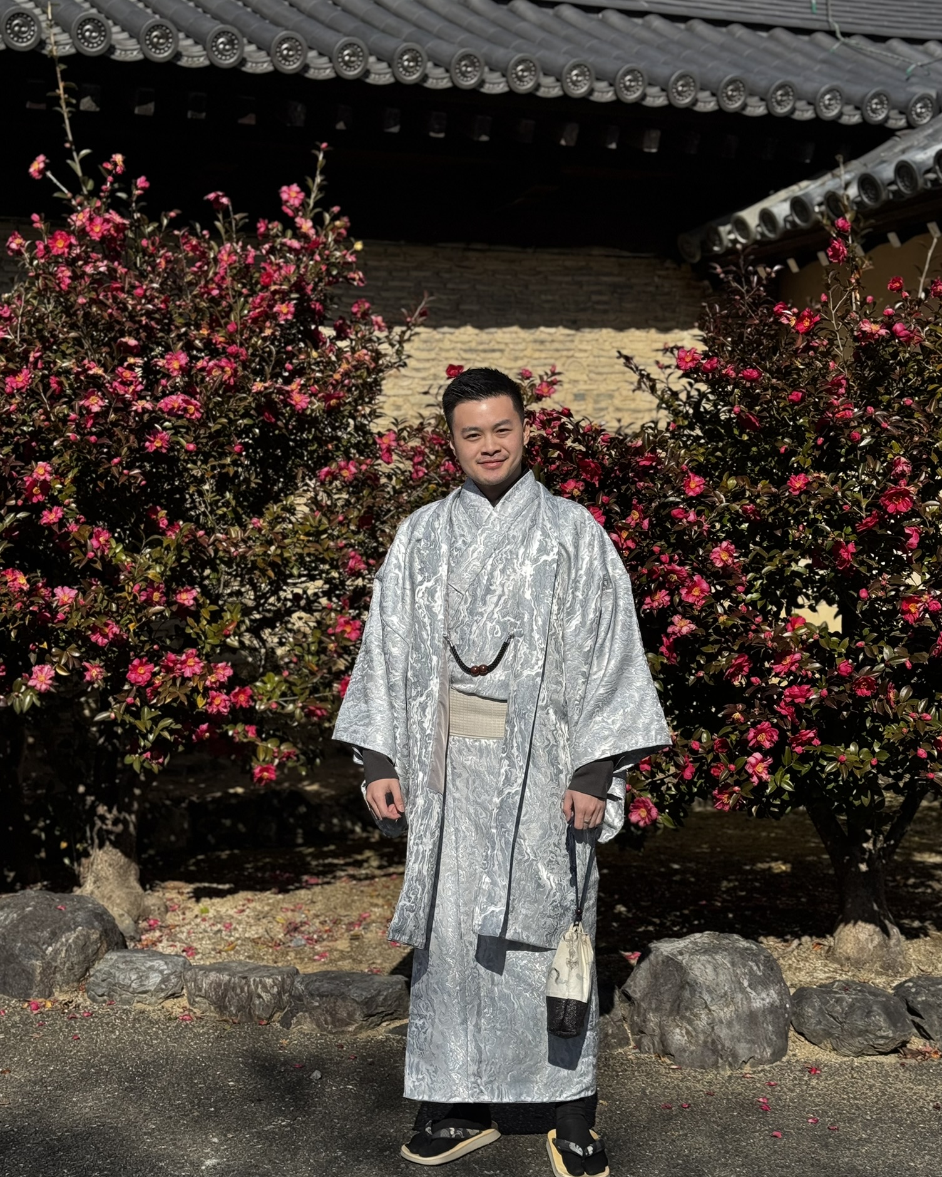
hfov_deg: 29.7
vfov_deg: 36.6
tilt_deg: -1.1
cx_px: 471
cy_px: 620
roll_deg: +0.6
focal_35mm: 51
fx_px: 1777
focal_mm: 6.76
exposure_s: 1/5848
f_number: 1.78
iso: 64
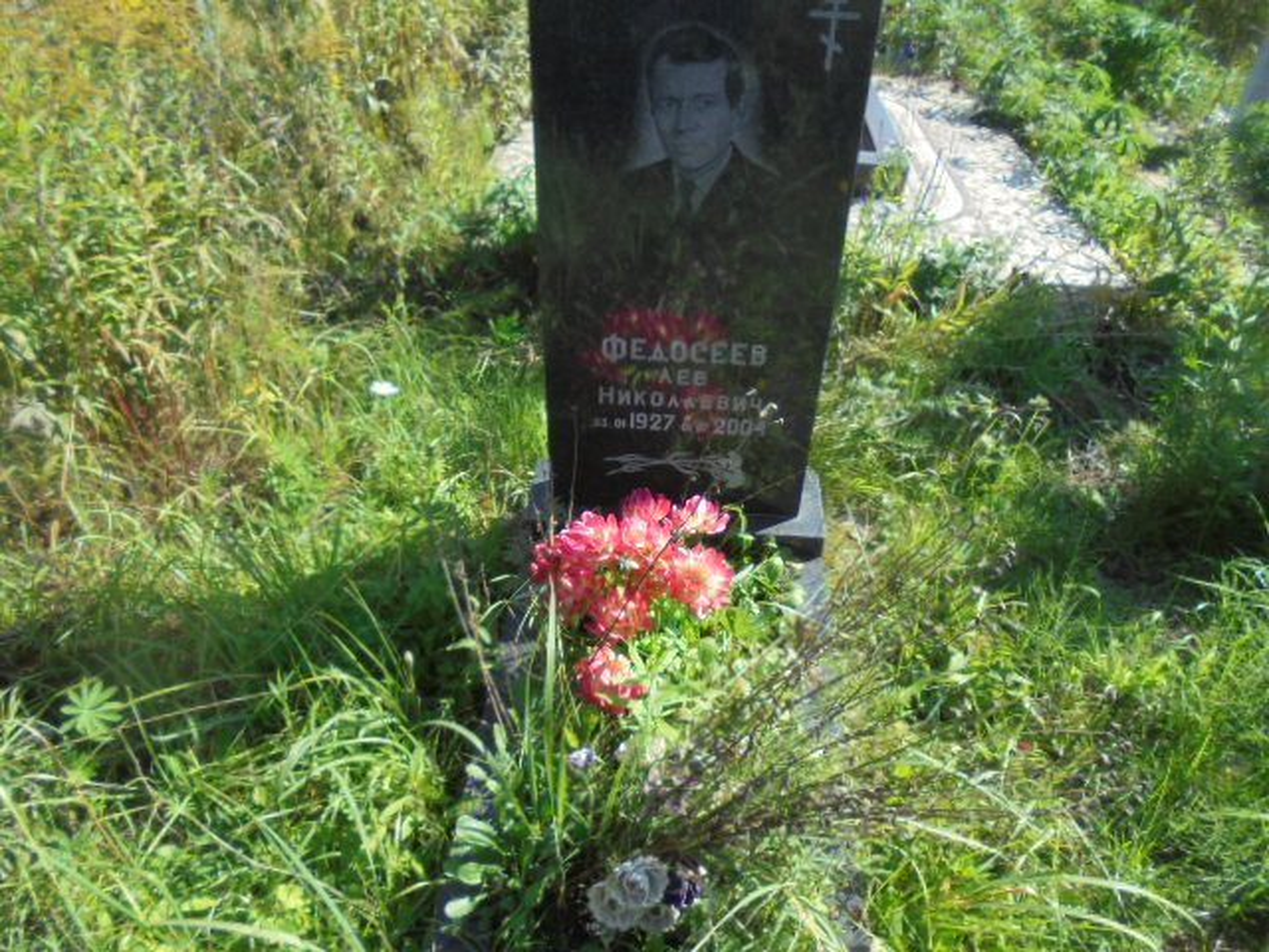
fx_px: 953
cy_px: 476
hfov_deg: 67.3
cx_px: 634
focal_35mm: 26
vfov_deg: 53.1
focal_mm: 4.6
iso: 100
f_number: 3.5
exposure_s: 1/400
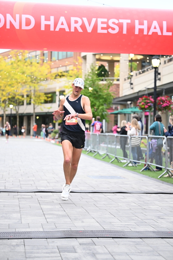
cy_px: 130
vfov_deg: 27.3
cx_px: 86
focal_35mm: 74
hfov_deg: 18.4
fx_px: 533
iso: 1600
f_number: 2.8
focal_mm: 74
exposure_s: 1/800
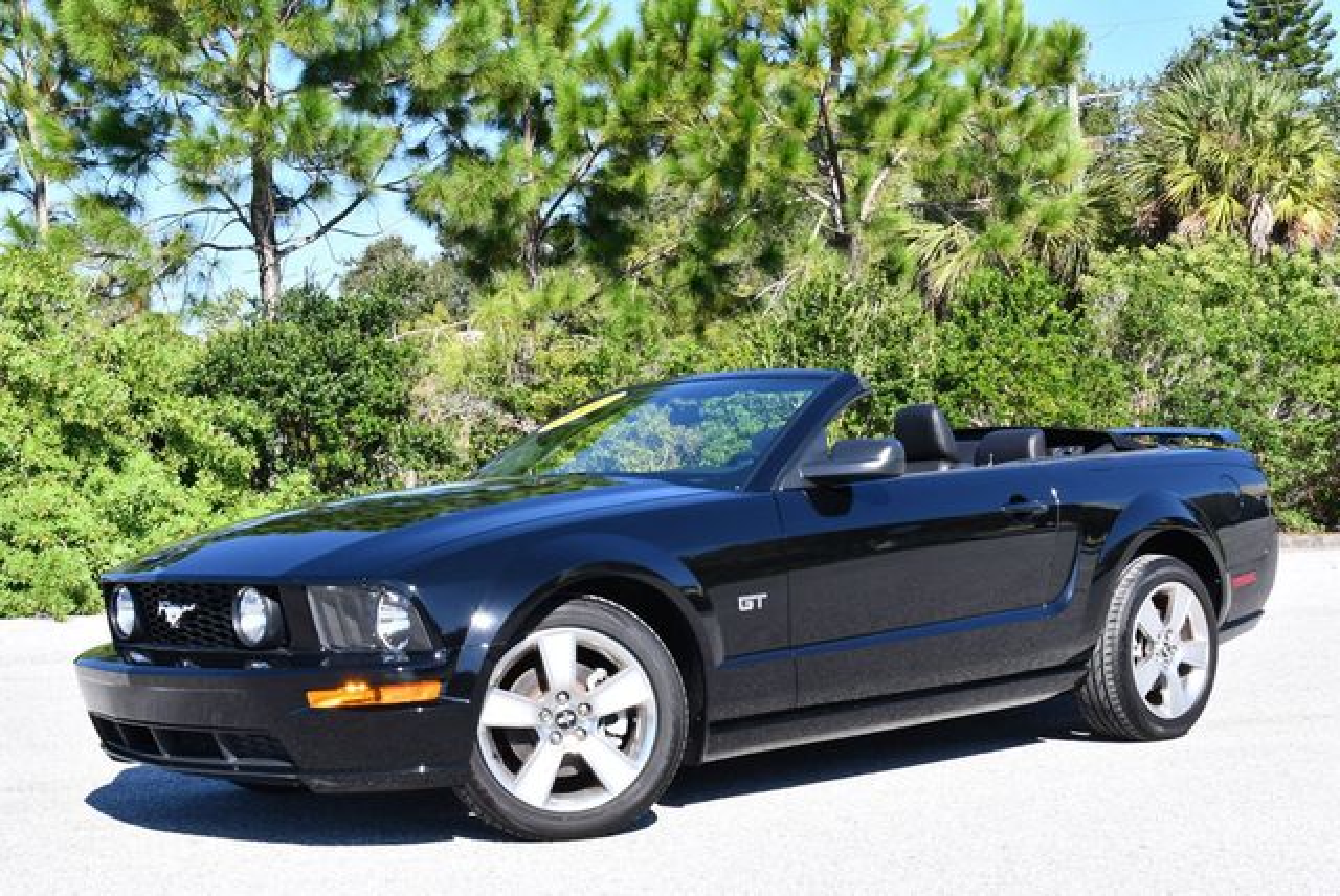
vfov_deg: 24.2
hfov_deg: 35.6
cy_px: 448
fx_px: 2086
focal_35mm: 56
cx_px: 670
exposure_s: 1/250
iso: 200
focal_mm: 28
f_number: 8
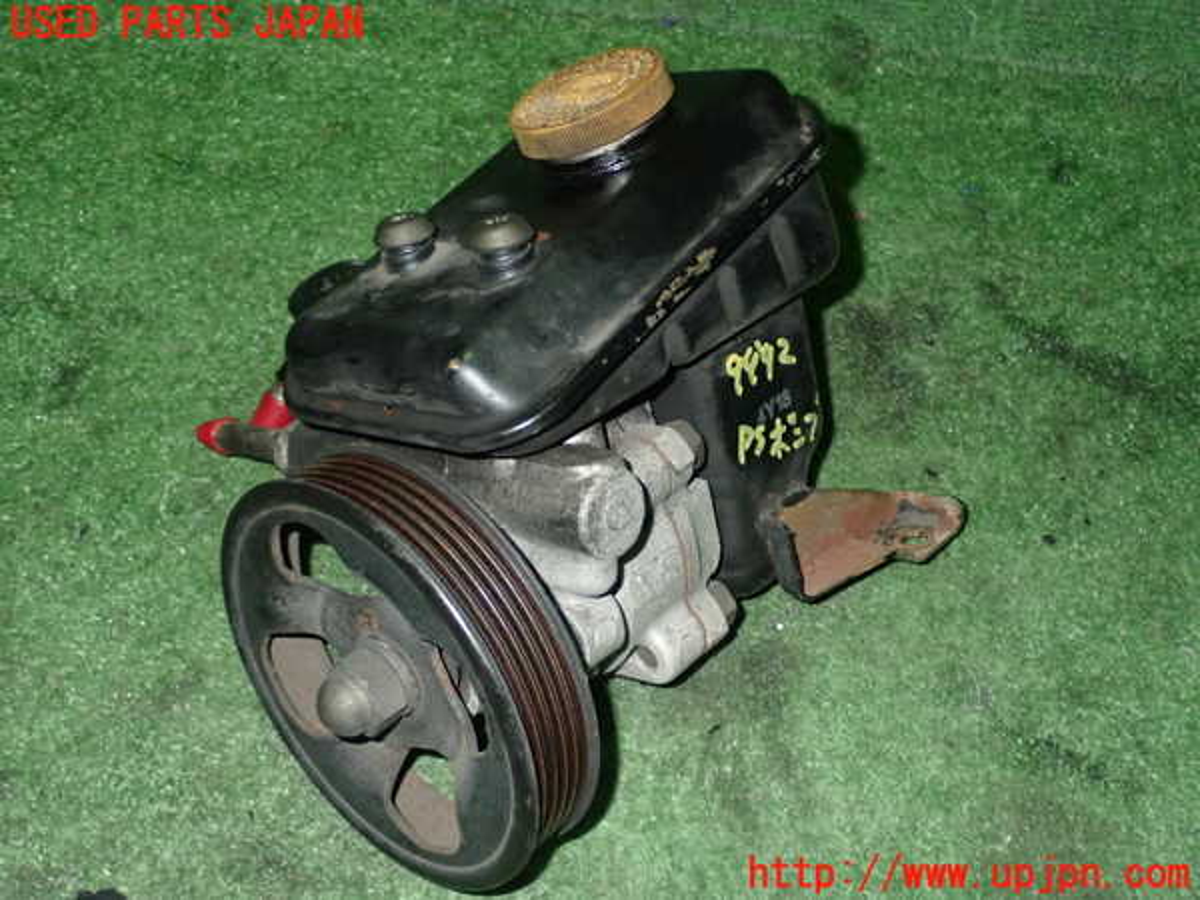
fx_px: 1525
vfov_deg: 32.9
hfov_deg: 42.9
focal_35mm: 44
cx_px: 600
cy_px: 450
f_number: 9
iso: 800
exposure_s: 1/40
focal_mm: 7.84
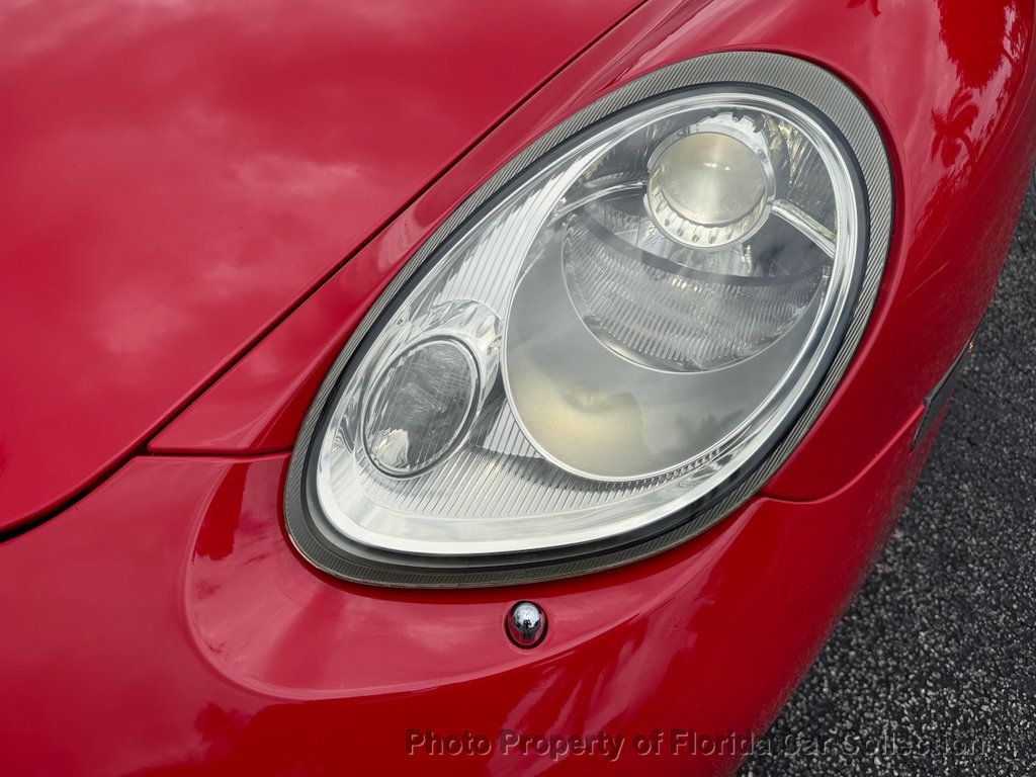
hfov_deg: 71.6
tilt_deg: -41.5
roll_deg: -1.3
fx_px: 718
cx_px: 518
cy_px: 388
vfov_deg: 56.8
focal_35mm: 24
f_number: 1.78
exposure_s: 1/4405
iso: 80
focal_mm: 6.76
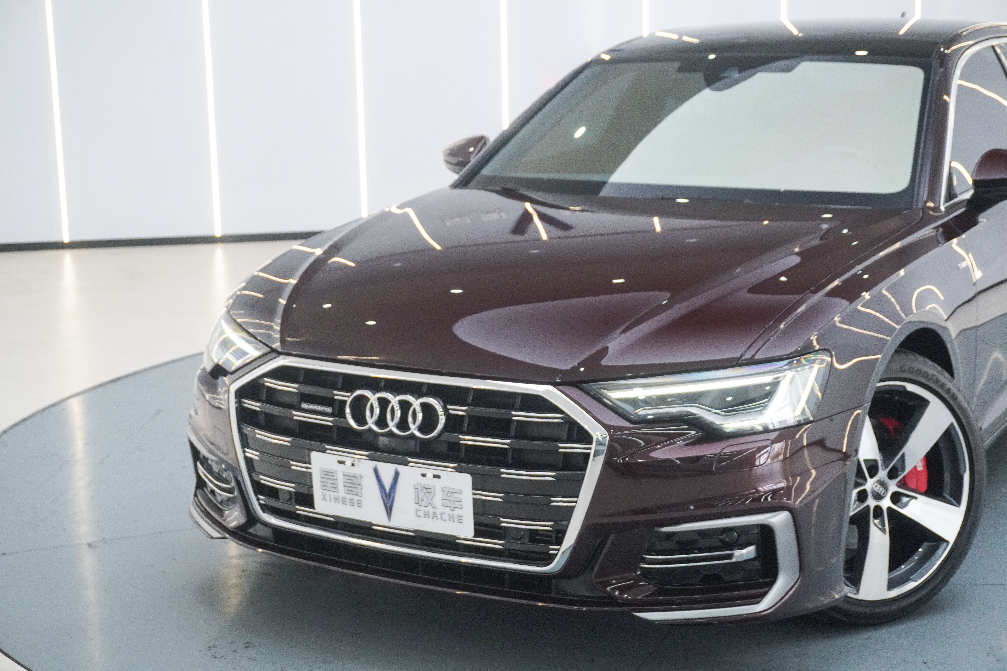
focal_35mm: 58
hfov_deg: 34.2
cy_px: 336
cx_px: 504
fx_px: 1636
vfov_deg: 23.2
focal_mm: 39
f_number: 6.3
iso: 2000
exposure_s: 1/100
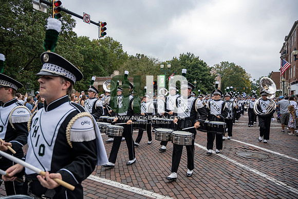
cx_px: 149
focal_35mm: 24
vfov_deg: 53.2
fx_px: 199
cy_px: 100
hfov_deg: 73.7
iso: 500
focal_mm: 24
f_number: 4
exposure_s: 1/1600
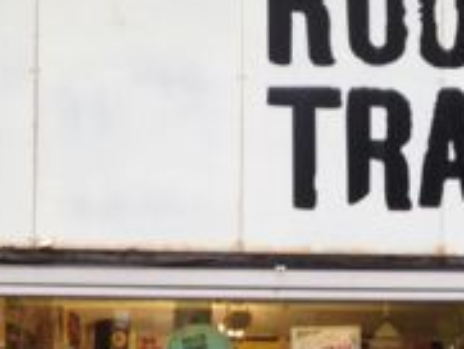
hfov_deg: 14.5
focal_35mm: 134
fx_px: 1797
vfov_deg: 11.0
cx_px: 435
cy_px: 364
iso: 50
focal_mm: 4.12
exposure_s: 1/24
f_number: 2.4
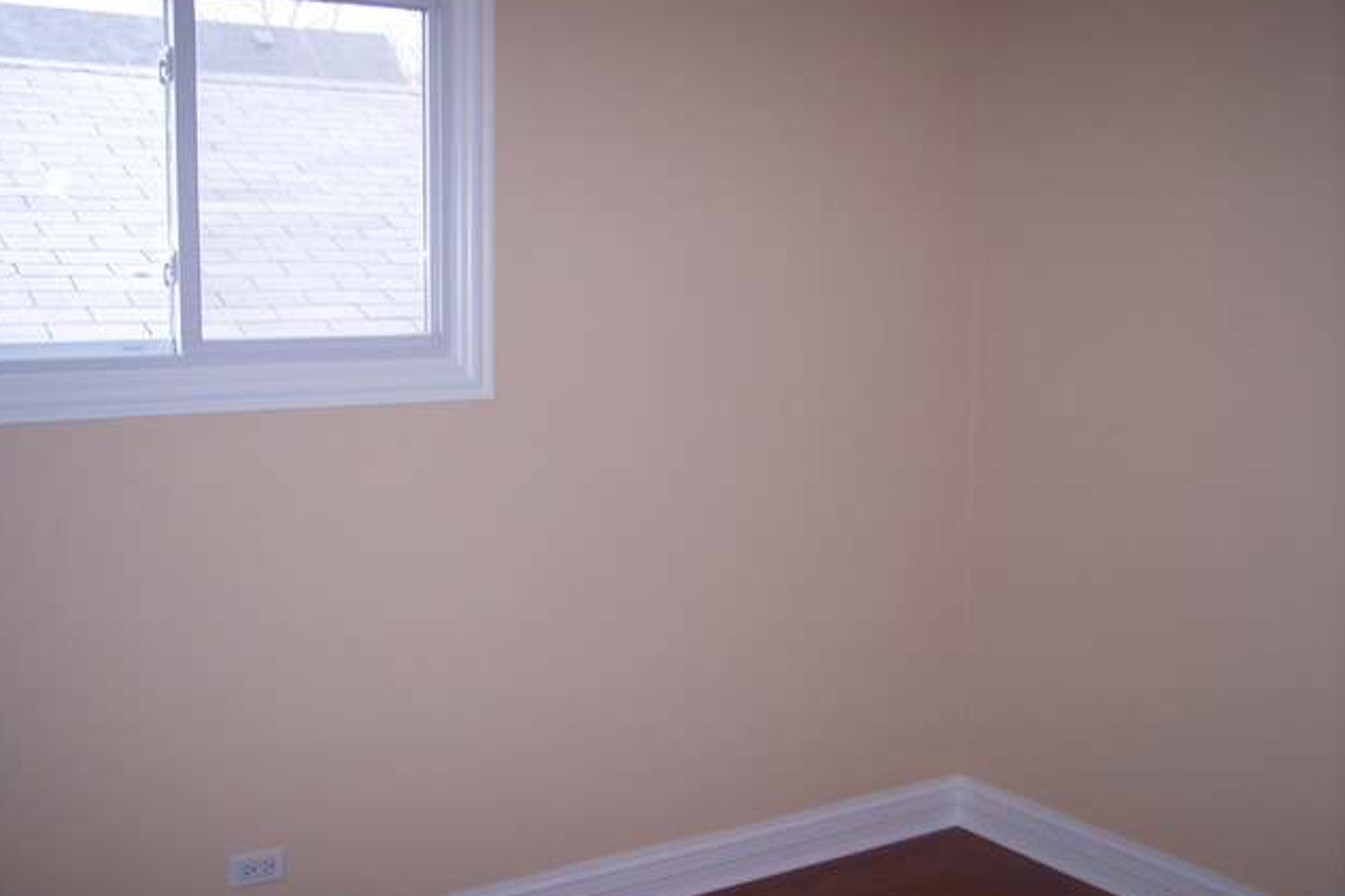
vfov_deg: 32.6
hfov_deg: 47.4
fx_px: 1532
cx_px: 667
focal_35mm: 41
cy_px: 450
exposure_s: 1/60
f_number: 2.8
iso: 100
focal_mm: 8
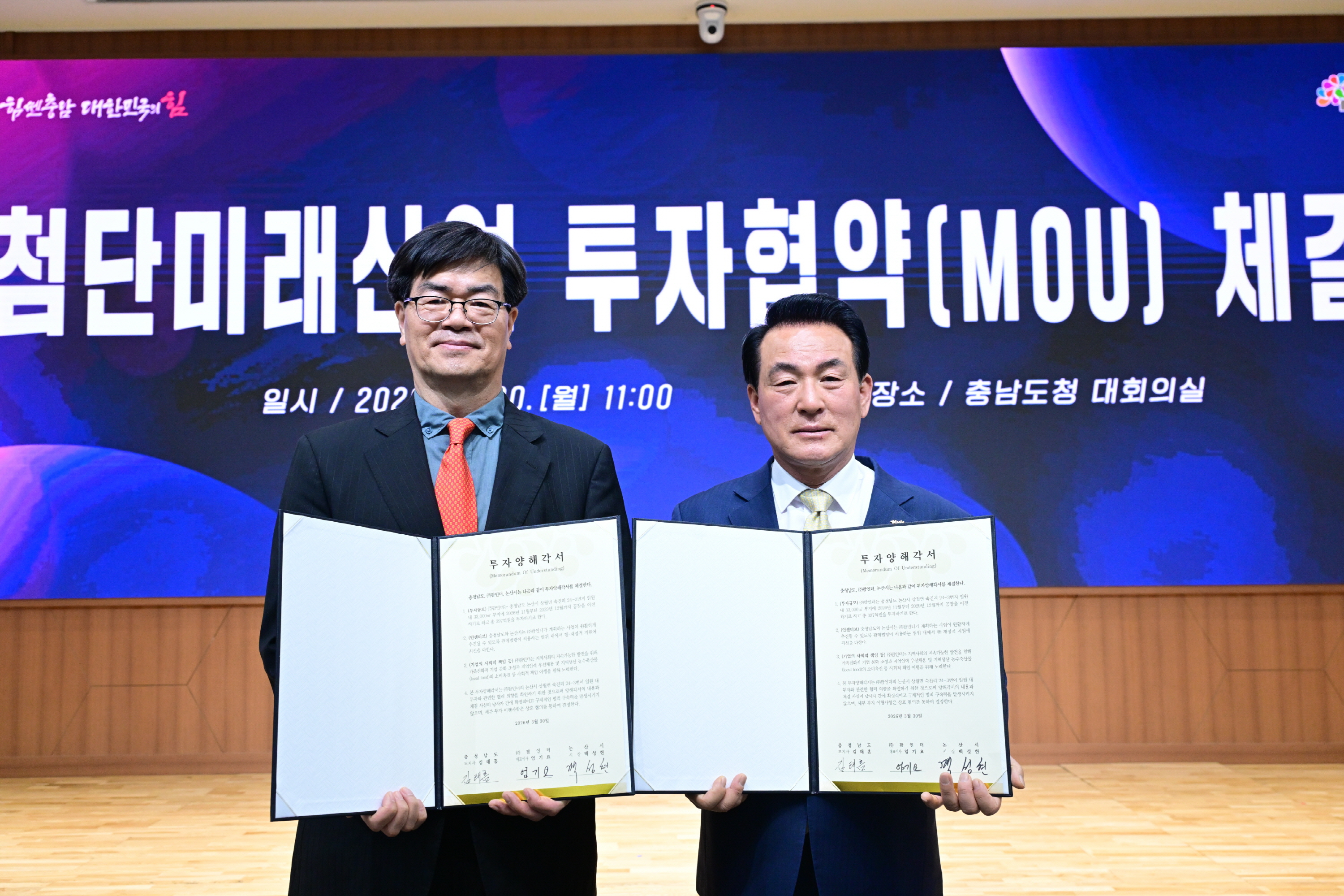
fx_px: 1176
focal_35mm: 32
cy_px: 448
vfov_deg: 41.7
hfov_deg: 59.5
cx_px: 672
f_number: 5.6
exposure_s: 1/160
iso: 3200
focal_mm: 31.5
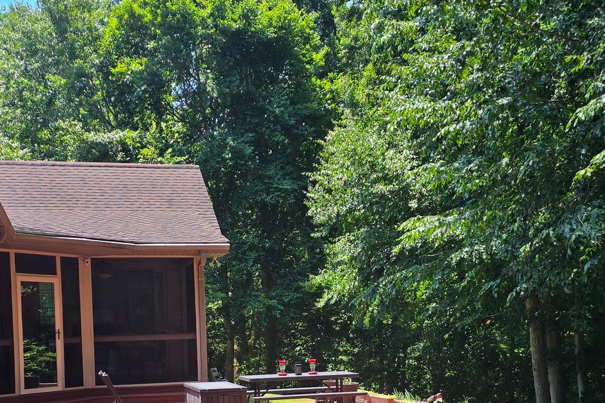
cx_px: 272
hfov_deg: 41.1
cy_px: 354
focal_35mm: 48
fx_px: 806
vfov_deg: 27.2
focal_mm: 6.3
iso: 12
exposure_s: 1/284
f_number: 1.7
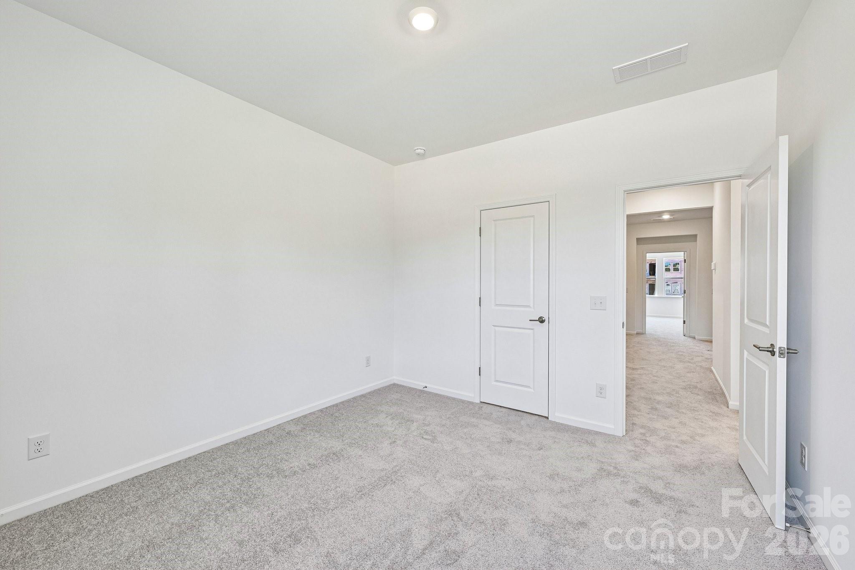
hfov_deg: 104.3
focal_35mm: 14
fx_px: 332
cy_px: 285
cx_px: 428
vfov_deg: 81.2
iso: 200
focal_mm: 14
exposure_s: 1/15
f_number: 8
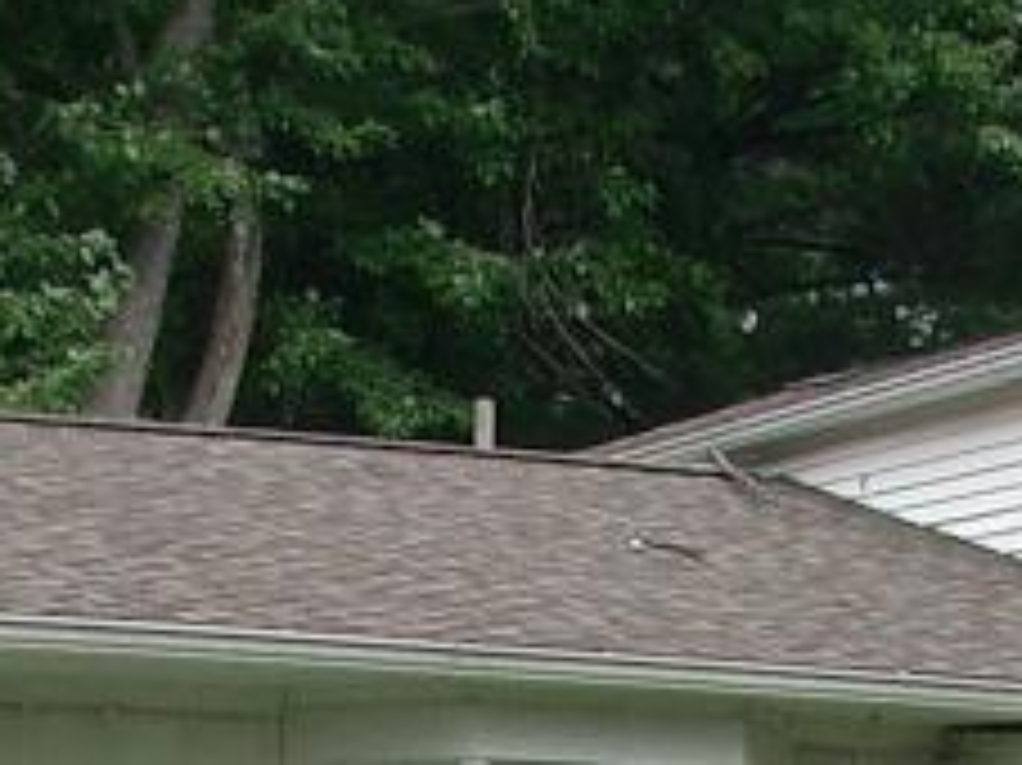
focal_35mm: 158
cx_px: 527
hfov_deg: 12.5
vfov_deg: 9.0
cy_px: 1341
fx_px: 4662
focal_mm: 5.8
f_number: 4.3
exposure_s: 1/160
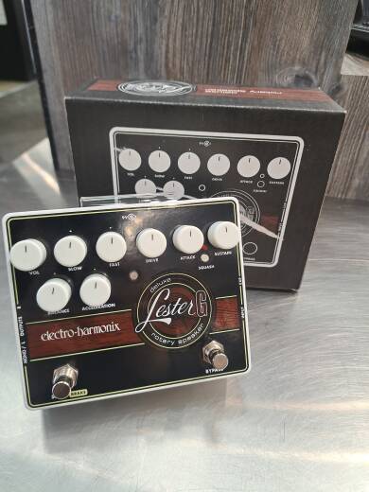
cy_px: 246
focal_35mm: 24
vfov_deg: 71.6
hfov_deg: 56.8
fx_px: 341
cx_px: 184
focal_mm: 5.23
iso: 50
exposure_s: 1/60
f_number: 1.8
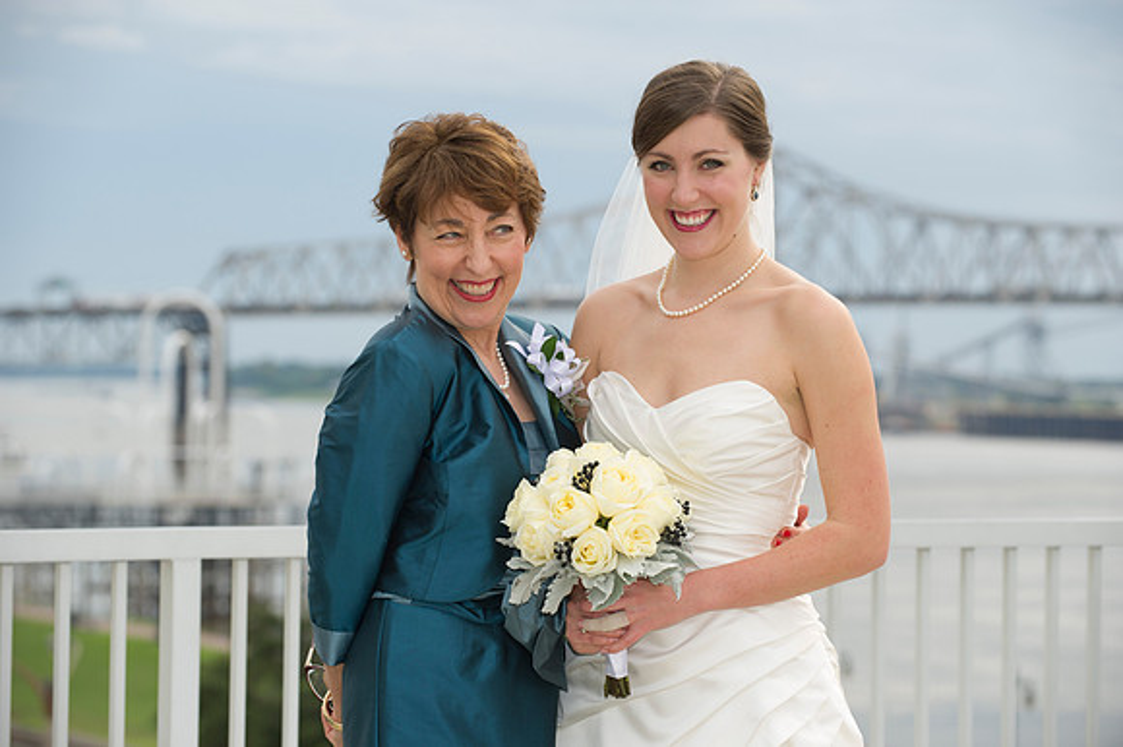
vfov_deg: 11.4
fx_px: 3741
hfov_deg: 17.1
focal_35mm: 120
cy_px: 374
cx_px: 562
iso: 200
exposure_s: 1/200
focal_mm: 120
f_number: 4.5
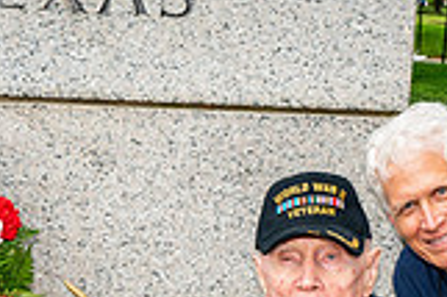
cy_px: 344
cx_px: 247
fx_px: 1389
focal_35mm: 112
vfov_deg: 12.0
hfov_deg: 18.3
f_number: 8
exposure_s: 1/640
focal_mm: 31
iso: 1600
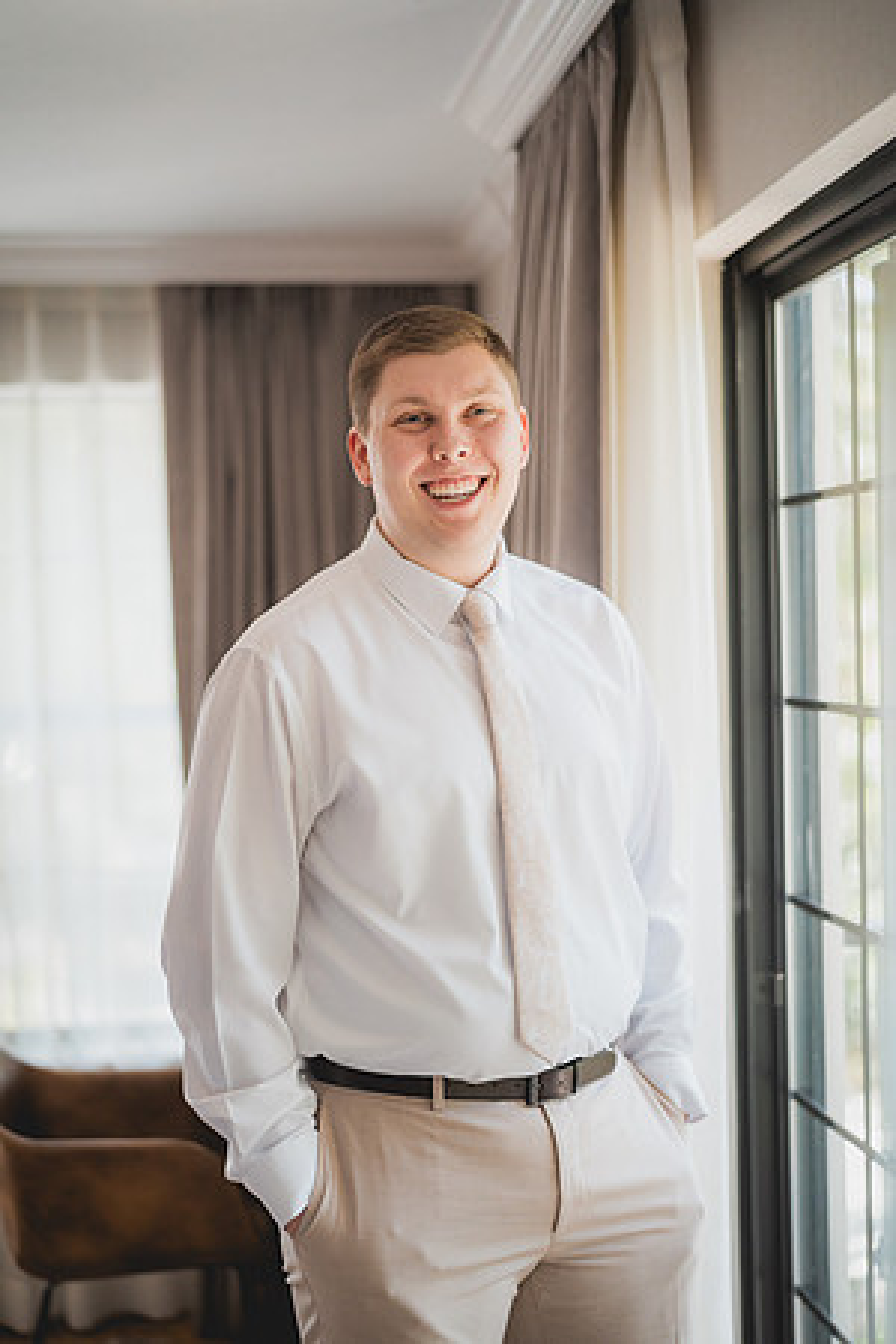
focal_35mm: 50
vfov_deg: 39.6
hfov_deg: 27.0
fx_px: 1867
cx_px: 448
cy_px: 672
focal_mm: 50
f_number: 1.4
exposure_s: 1/800
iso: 800
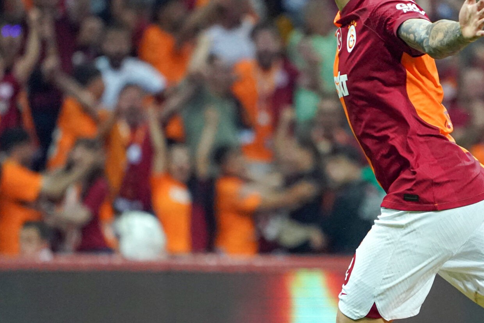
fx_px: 11133
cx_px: 407
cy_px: 171
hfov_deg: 2.5
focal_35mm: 828
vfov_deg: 1.7
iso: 8000
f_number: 5.6
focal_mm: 400
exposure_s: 1/1250
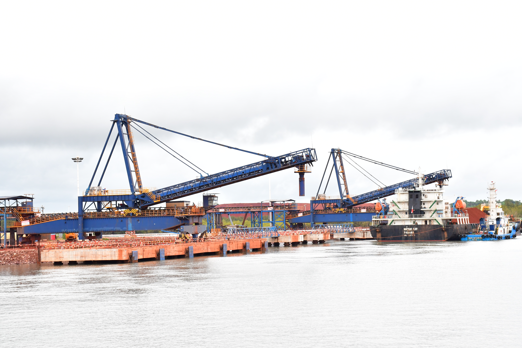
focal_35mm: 75
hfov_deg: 27.0
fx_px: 1087
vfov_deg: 18.2
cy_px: 174
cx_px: 261
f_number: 10
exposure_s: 1/320
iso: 1000
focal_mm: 50
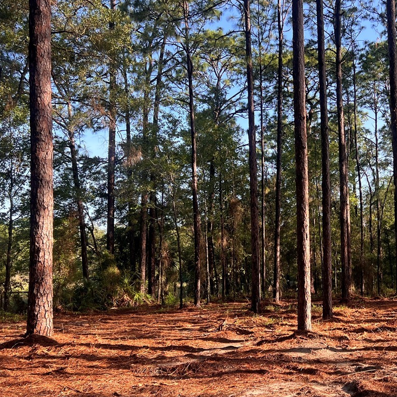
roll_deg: -1.1
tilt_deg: +3.7
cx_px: 327
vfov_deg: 36.7
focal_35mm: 46
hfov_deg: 35.4
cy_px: 221
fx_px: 597
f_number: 1.5
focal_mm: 5.7
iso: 50
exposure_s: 1/709
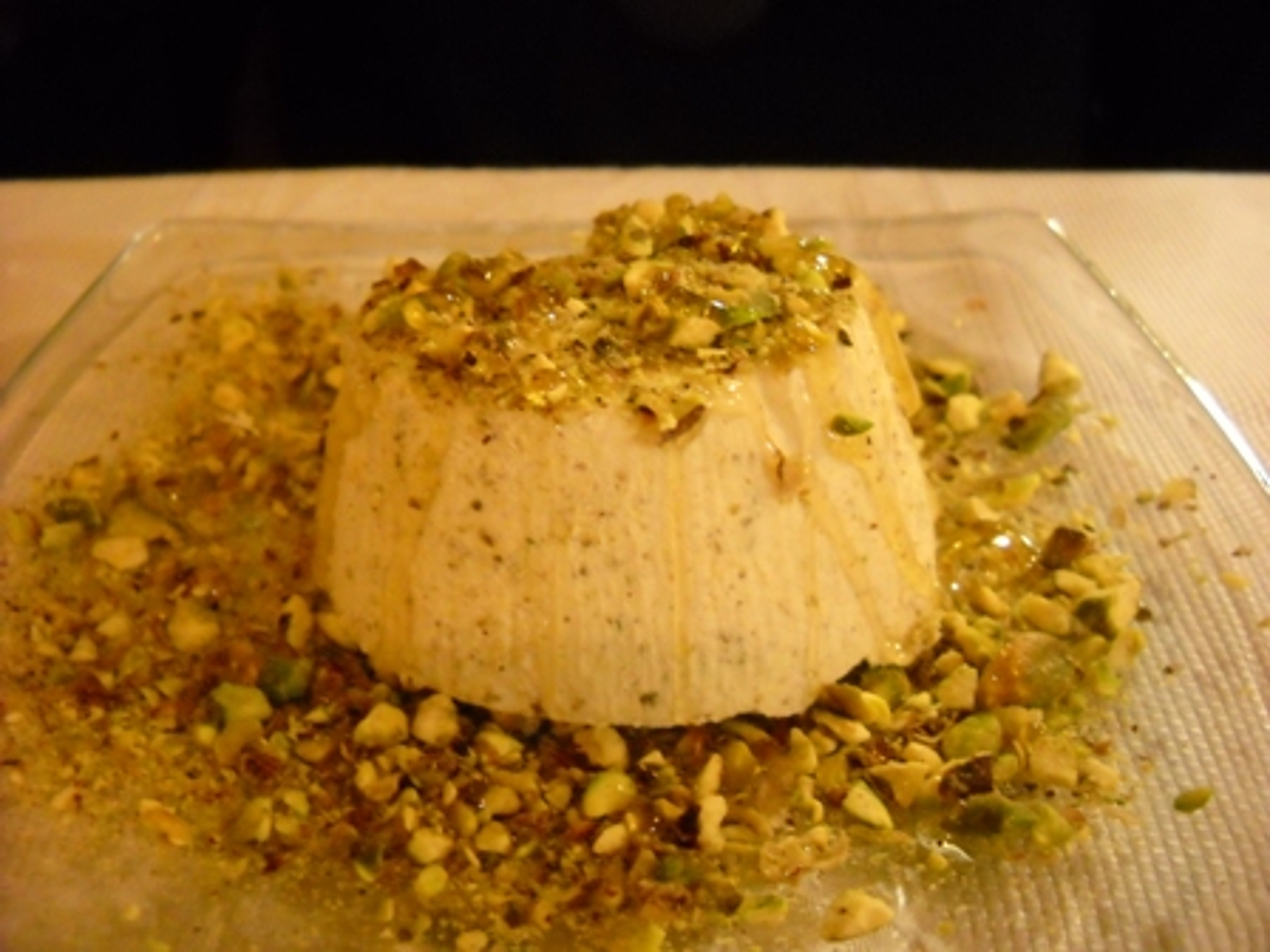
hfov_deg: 45.8
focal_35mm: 41
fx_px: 1504
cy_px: 476
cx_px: 635
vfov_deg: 35.1
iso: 800
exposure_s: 1/6
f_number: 3.1
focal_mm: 6.72
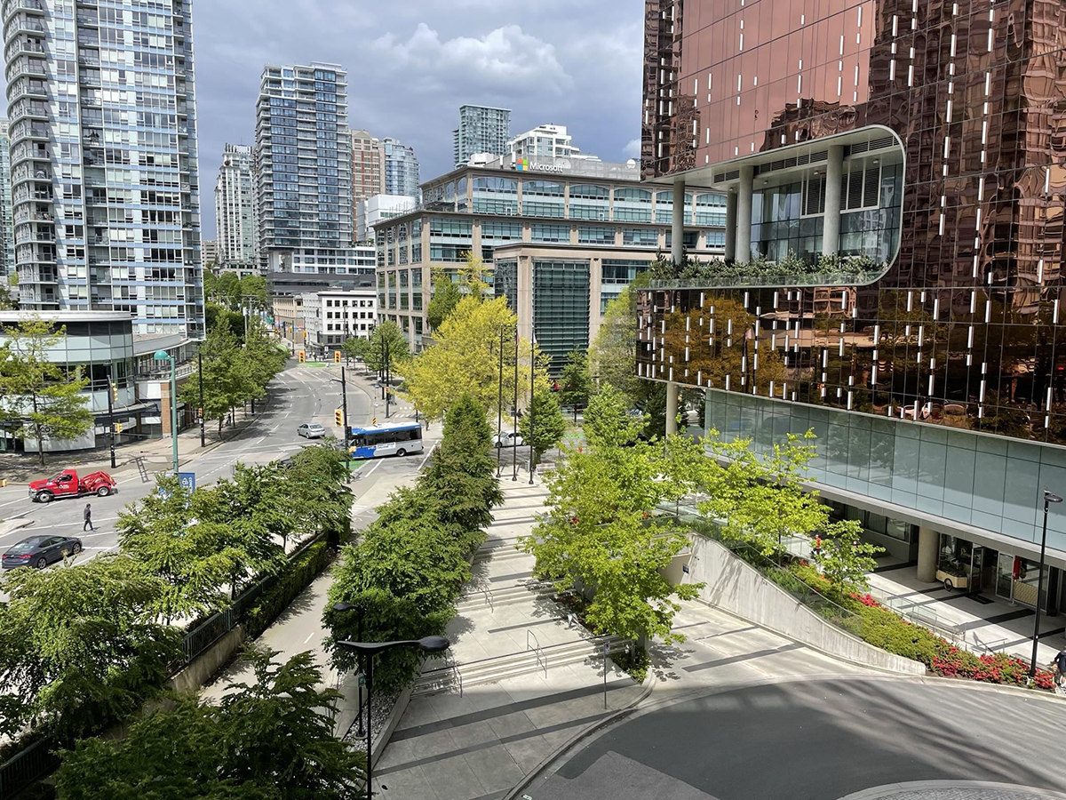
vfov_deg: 53.1
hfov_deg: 67.3
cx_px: 533
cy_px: 400
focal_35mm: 26
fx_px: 801
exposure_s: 1/3300
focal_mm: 4.2
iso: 32
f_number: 1.6
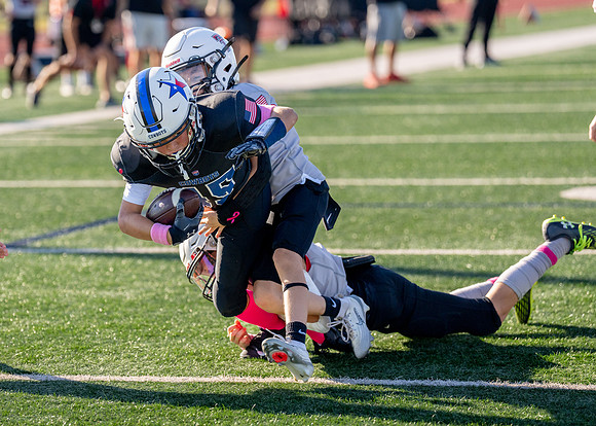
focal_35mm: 186
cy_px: 207
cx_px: 202
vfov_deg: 7.7
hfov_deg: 10.8
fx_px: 3155
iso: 250
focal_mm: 142
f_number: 2.8
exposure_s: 1/4000
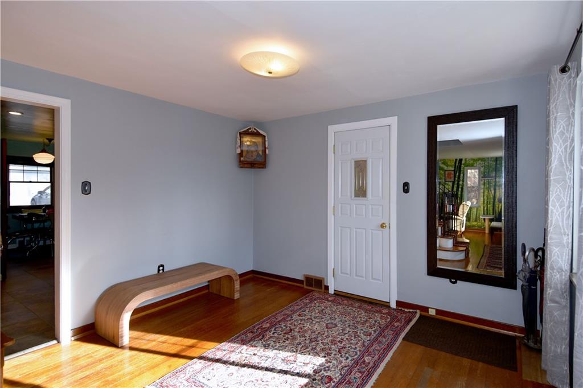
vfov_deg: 67.3
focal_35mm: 18
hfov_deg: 90.0
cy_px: 194
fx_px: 291
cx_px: 292
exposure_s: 1/100
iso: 200
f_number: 5
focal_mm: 12
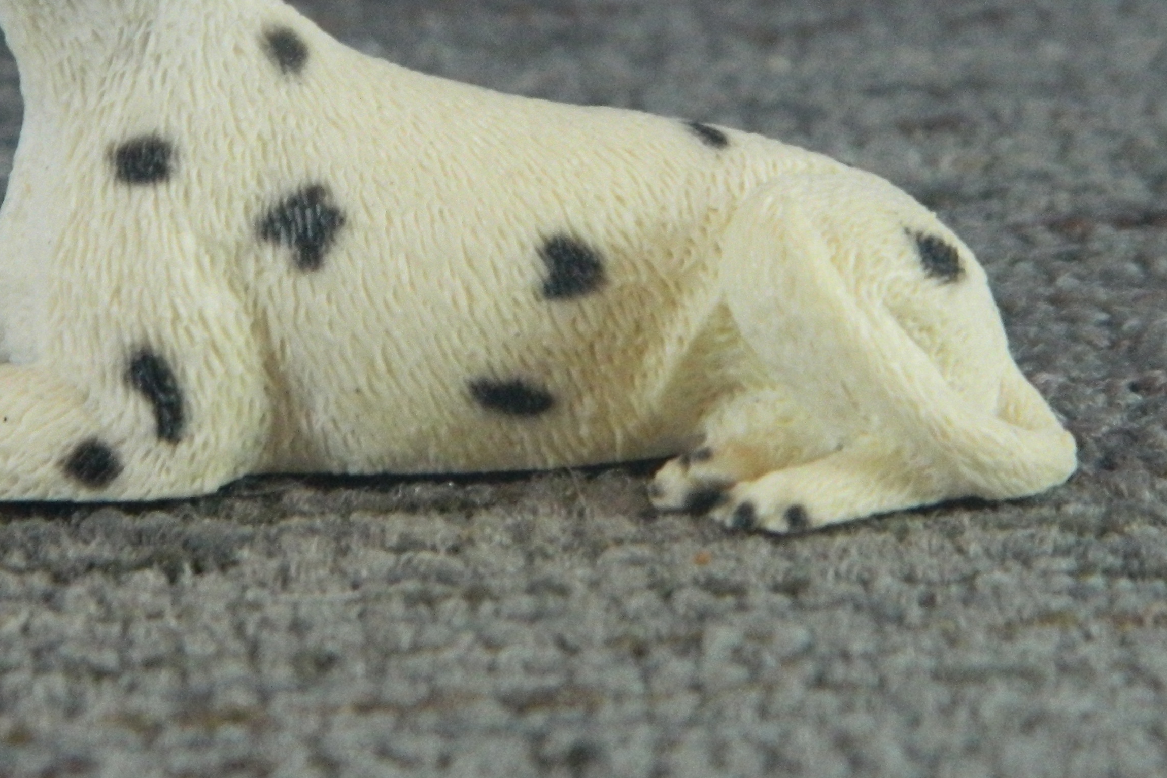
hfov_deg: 8.2
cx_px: 424
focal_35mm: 252
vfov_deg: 5.4
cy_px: 213
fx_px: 8168
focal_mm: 23.2
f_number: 4.7
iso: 400
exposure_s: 1/30
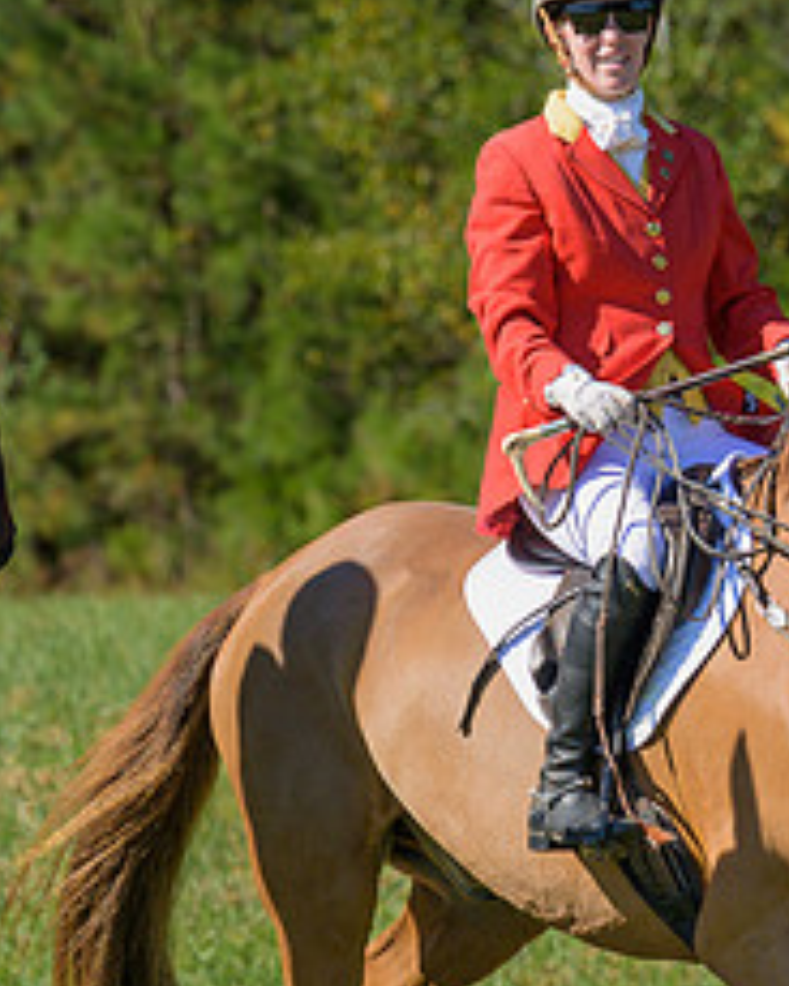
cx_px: 217
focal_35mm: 418
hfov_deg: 3.7
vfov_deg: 4.6
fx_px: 12201
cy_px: 472
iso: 200
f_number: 4
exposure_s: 1/800
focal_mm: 120
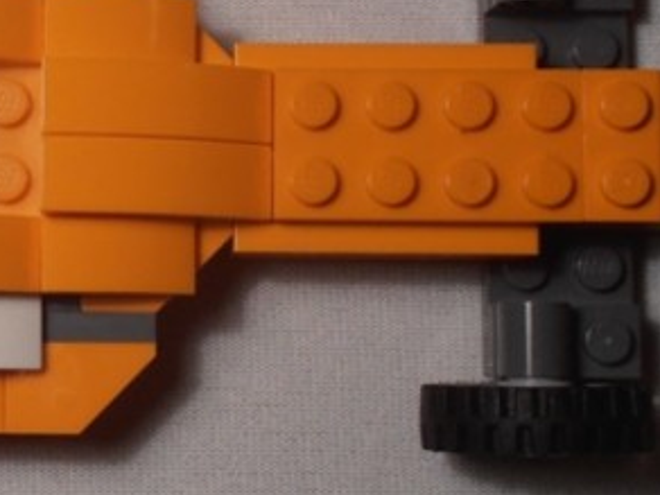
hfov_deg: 16.9
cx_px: -9
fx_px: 2174
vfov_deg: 13.0
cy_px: 196
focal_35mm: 114
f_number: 3.9
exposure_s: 1/60
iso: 80
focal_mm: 6.61
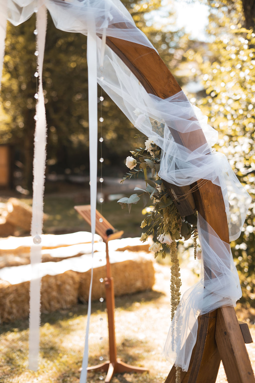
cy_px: 192
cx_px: 128
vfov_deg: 39.6
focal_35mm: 50
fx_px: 531
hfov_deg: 27.0
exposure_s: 1/250
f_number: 2.2
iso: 80
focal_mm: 50
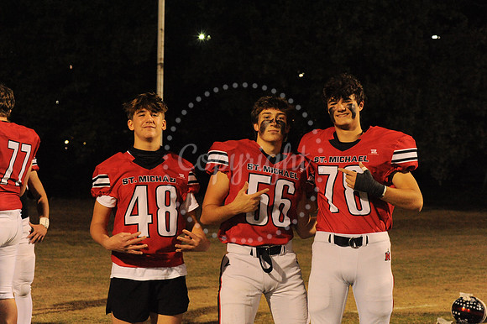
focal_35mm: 80
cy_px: 162
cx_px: 244
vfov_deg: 17.0
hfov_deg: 25.4
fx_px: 1082
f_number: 5.6
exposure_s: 1/200
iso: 6400
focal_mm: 80
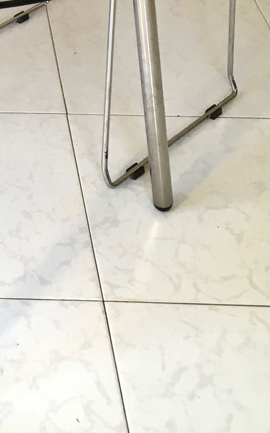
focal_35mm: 91
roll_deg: +1.8
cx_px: -132
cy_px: -102
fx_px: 1072
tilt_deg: -26.6
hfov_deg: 13.5
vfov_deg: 21.1
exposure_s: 1/33
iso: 64
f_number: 2.2
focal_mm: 4.15
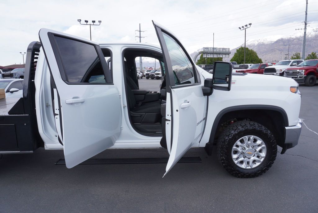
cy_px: 106
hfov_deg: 73.7
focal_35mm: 24
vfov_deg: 53.2
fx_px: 212
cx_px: 159
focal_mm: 16
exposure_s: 1/125
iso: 100
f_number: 9
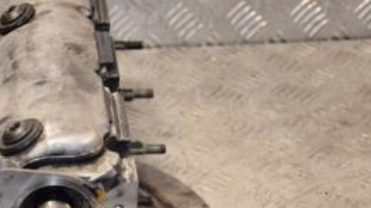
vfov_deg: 8.0
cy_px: 180
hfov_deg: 14.1
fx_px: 1474
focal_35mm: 150
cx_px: -3
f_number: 5
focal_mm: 42
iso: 800
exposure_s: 1/200
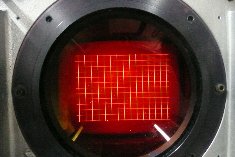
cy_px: 78
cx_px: 118
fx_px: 183
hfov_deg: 65.5
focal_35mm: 28
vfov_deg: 46.4
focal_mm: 4.6
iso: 1250
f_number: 3.3
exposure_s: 1/6
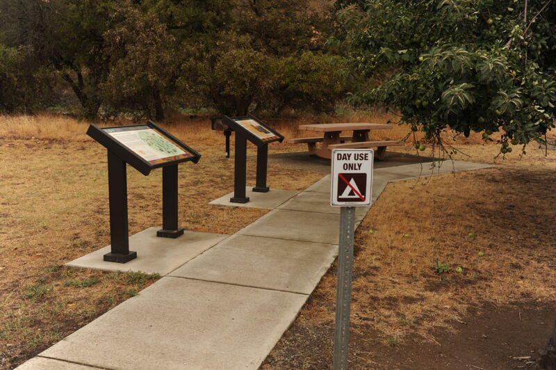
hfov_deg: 54.5
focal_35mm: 35
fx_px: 540
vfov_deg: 37.8
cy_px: 185
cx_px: 278
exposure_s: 1/50
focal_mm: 35
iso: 200
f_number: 5.6
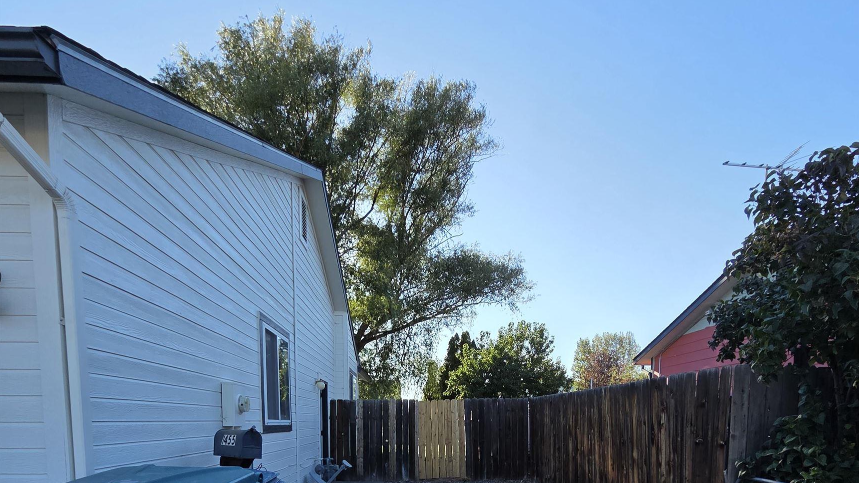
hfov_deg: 89.6
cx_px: 430
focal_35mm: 19
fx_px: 433
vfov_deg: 49.6
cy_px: 462
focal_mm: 2.2
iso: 50
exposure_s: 1/809
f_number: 2.2
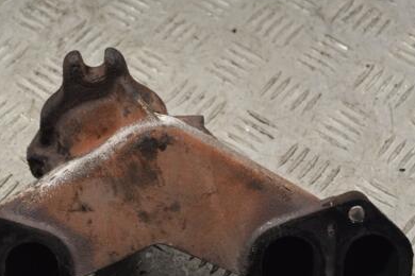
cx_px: 146
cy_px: 169
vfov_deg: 14.1
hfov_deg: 21.0
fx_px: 1118
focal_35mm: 97
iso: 400
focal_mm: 42
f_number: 5.3
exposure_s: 1/100
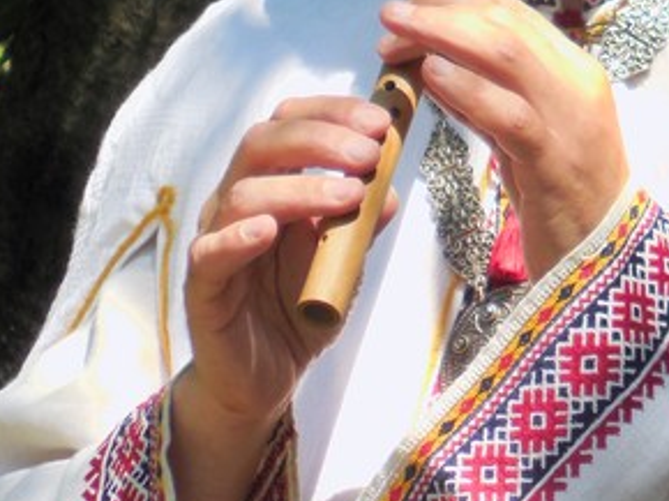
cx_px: 561
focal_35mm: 845
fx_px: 16317
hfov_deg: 2.3
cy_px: -43
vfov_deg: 1.8
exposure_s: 1/125
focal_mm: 63
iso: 125
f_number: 5.9
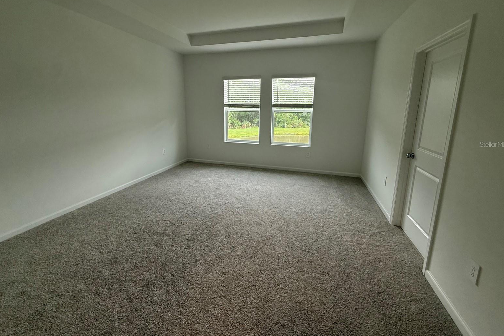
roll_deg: -0.2
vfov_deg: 76.9
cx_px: 251
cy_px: 144
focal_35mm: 15
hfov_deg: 100.4
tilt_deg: -8.0
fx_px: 210
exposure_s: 1/120
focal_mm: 2.22
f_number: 2.2
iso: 125
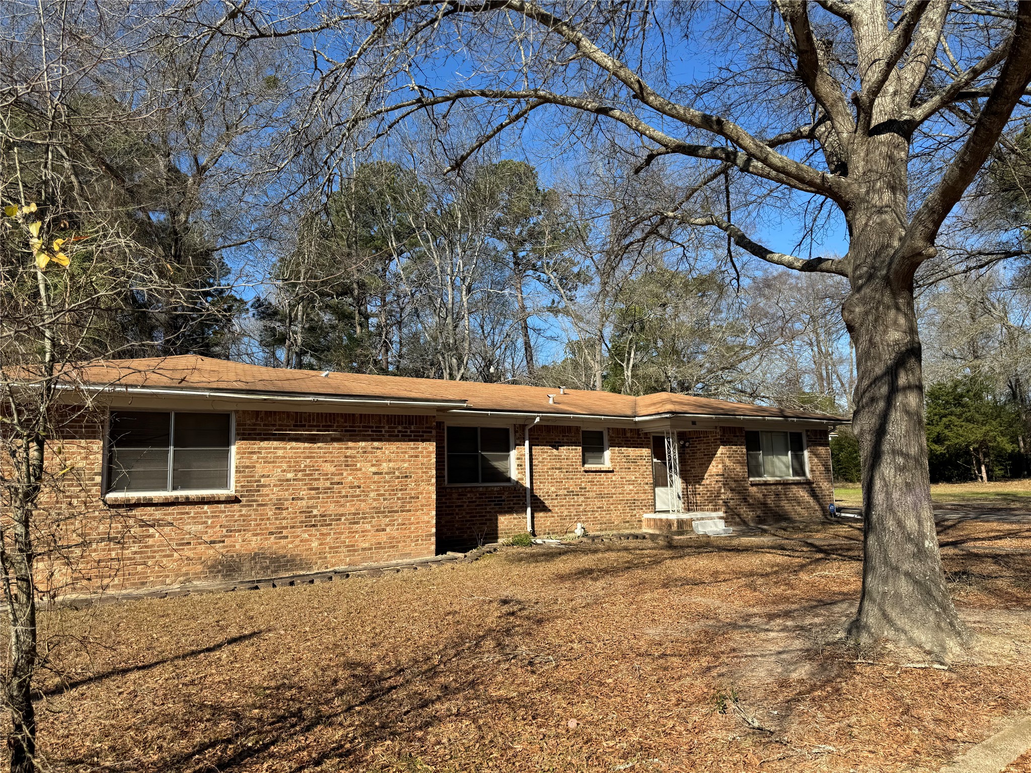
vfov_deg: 56.8
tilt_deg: +8.2
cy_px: 386
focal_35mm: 24
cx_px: 516
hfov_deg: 71.6
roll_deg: +0.1
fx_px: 715
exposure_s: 1/3413
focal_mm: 6.76
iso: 80
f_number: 1.78
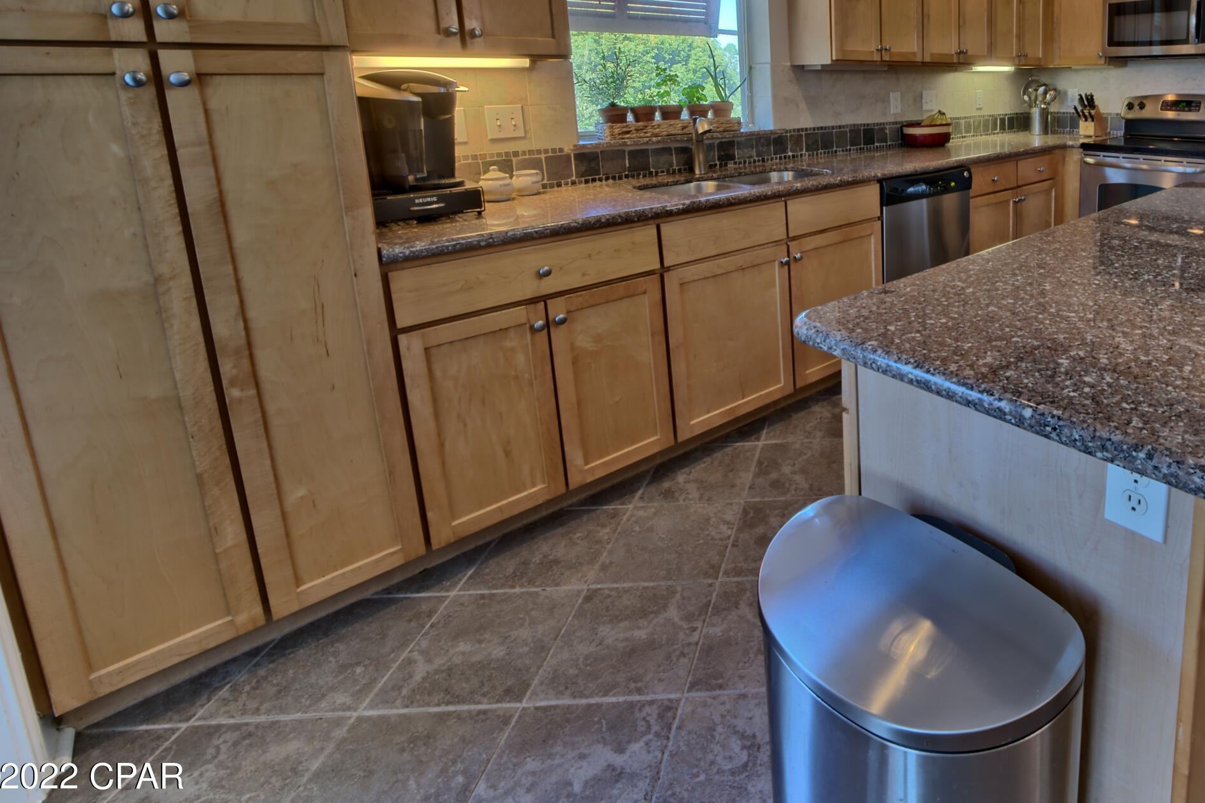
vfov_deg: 60.9
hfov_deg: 79.3
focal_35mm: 19
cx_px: 924
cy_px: 199
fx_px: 636
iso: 200
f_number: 19
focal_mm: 12
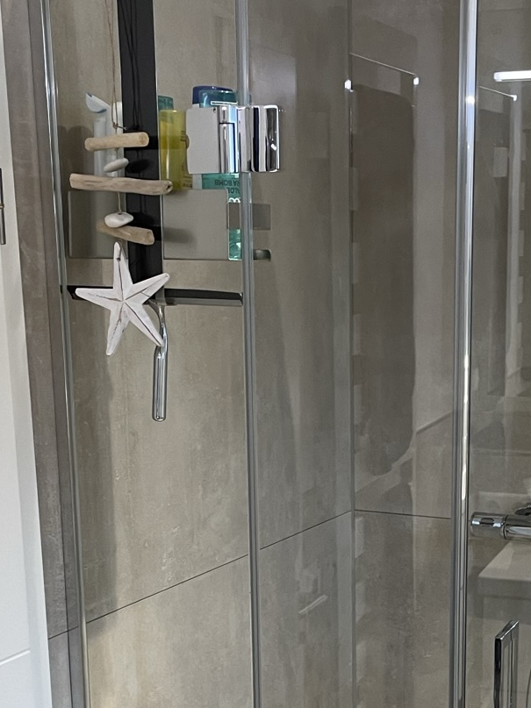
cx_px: 300
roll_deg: -0.1
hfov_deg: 22.2
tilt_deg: -15.4
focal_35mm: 66
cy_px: 600
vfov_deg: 28.5
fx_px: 1350
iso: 64
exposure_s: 1/50
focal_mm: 4.2
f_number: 1.6
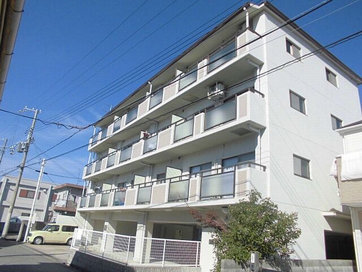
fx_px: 272
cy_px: 136
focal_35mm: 26
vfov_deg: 53.1
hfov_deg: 67.3
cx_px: 181
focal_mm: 4.6
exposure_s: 1/125
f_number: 11.3
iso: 100
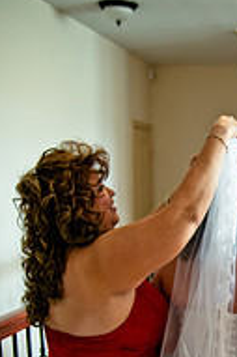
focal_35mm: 60
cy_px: 335
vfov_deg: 31.5
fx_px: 595
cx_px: 229
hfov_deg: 21.8
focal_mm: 17
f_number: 2.8
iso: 400
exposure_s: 1/50
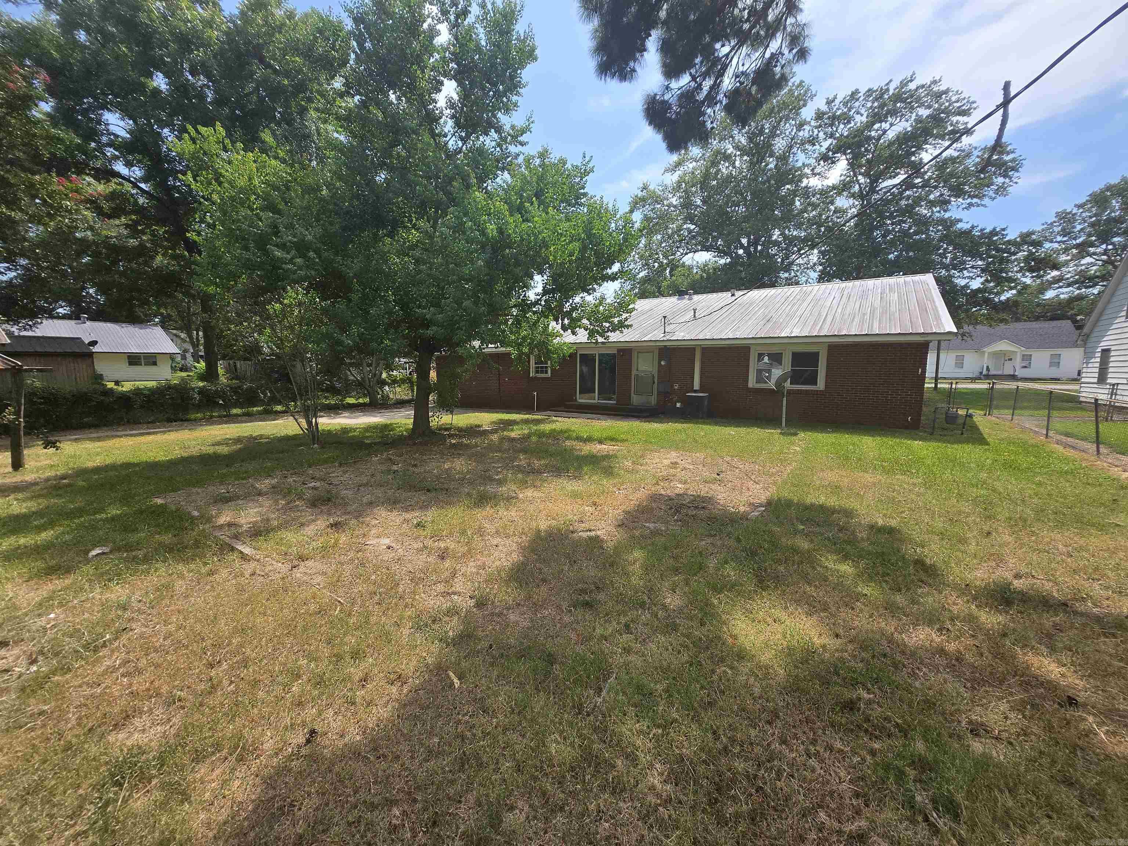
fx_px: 424
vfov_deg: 89.9
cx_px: 564
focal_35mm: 13
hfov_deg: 106.2
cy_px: 423
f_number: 2.2
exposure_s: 1/919
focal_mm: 1.7
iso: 25
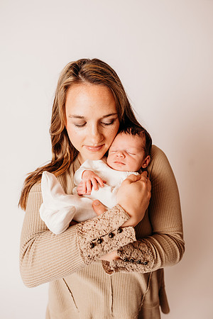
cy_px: 160
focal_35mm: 24
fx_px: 213
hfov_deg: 53.1
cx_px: 106
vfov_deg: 73.7
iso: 100
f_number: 4
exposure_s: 1/160
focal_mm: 24
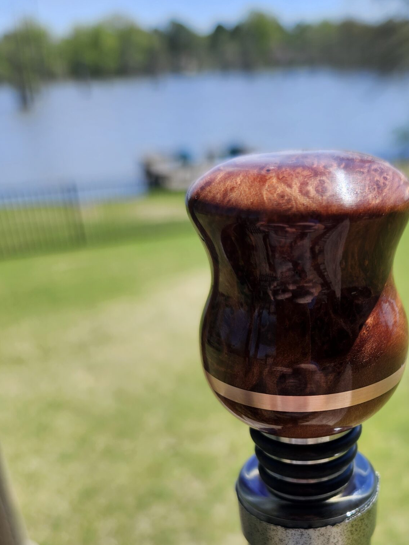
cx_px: 323
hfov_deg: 35.7
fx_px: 615
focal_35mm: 39
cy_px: 421
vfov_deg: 45.9
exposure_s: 1/816
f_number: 1.8
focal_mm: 5.4
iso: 25
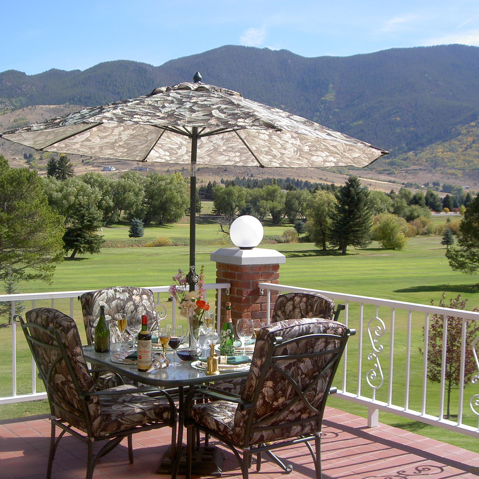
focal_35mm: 47
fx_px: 736
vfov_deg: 36.1
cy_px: 241
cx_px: 198
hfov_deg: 36.0
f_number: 4.7
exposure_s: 1/250
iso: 100
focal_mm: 8
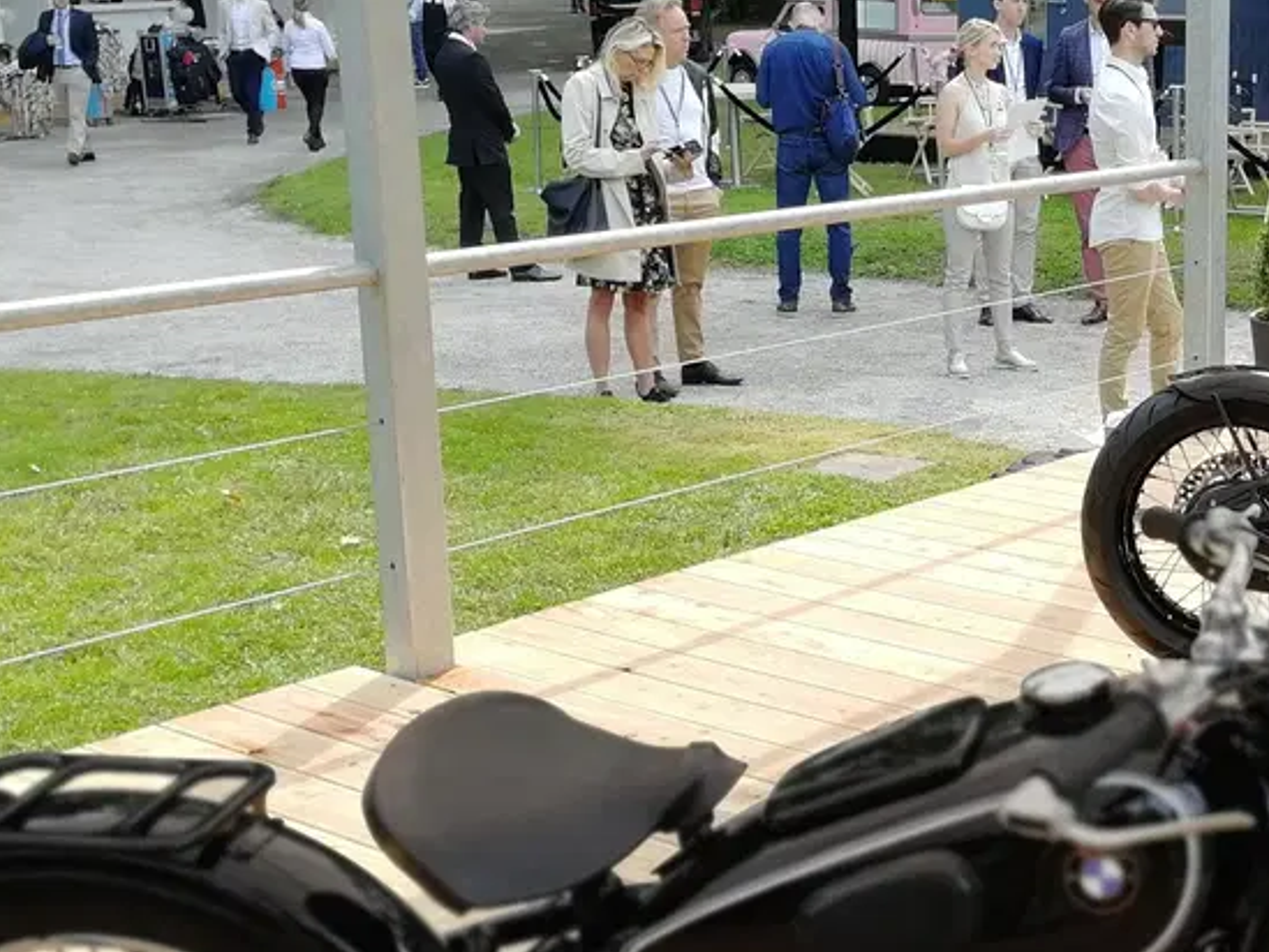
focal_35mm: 59
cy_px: 494
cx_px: 1174
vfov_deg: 24.8
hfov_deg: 31.0
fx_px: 2163
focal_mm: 3.95
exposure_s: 1/299
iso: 50
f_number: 4
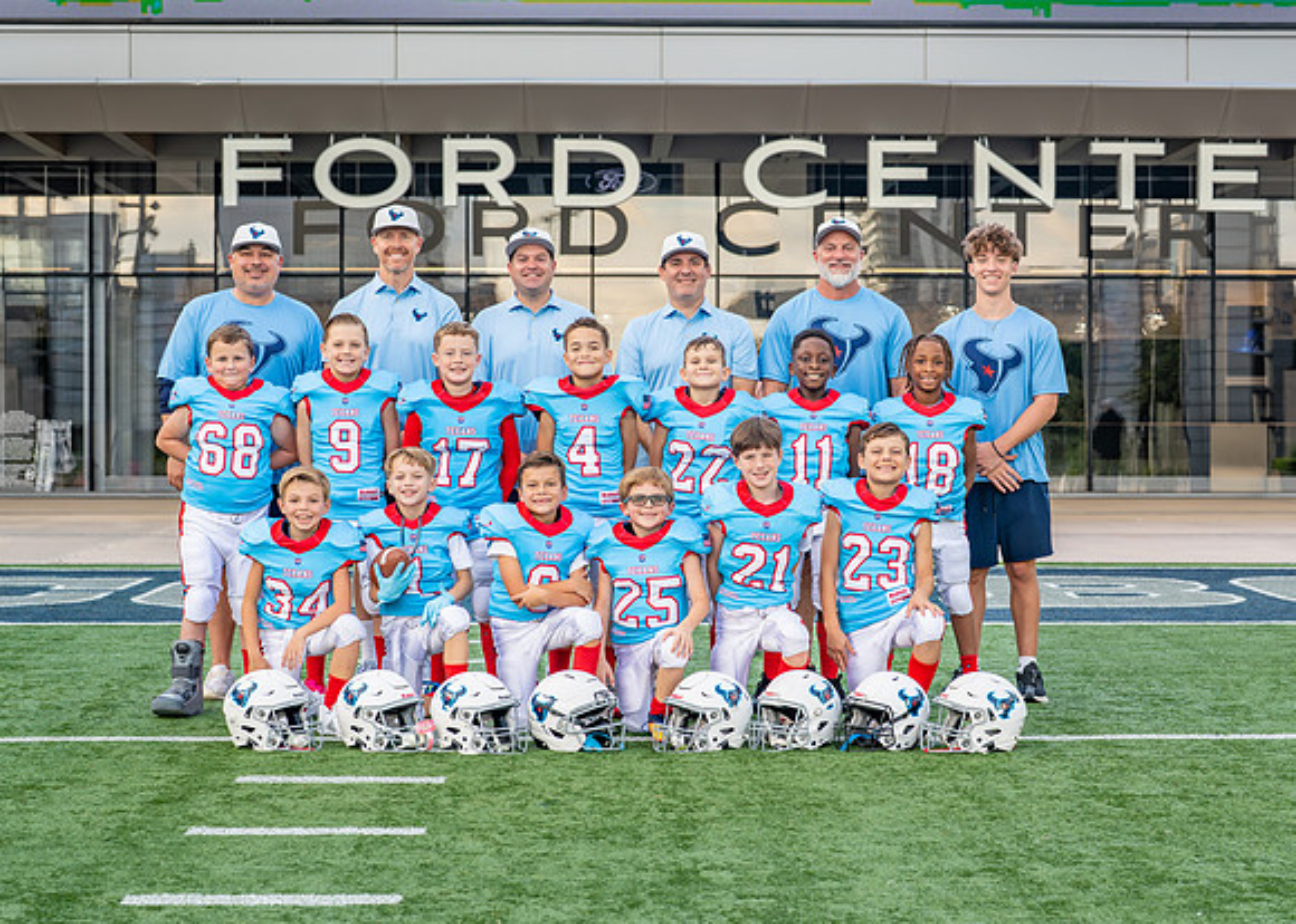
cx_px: 634
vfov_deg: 20.1
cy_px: 470
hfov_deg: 27.9
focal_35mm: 71
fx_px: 2613
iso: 400
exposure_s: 1/320
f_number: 4
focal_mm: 50
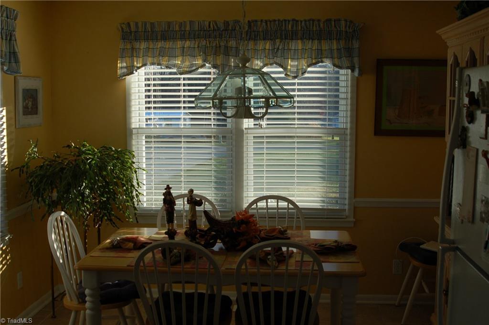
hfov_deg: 46.5
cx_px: 244
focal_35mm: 42
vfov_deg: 31.8
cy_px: 162
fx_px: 570
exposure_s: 1/200
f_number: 7.1
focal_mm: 28
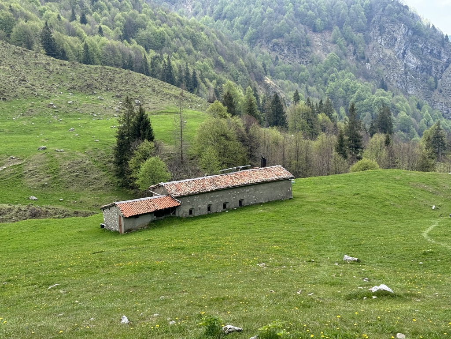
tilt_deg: -11.0
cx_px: 226
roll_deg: +1.6
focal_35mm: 48
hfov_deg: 39.7
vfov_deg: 30.3
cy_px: 170
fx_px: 625
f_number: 1.78
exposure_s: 1/1133
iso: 64
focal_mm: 6.76
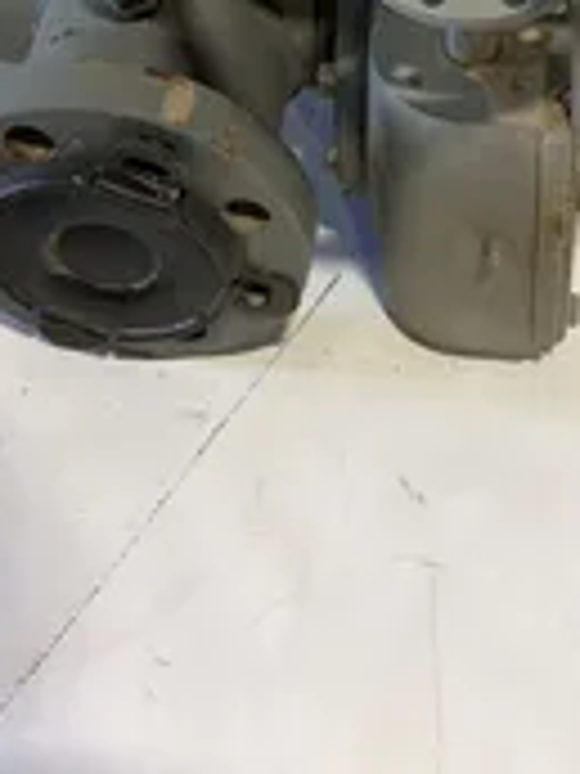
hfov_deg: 20.4
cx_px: 328
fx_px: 1609
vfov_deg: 25.3
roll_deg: +2.3
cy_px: -54
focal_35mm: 72
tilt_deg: -37.7
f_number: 2.4
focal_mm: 3.3
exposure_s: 1/60
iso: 250
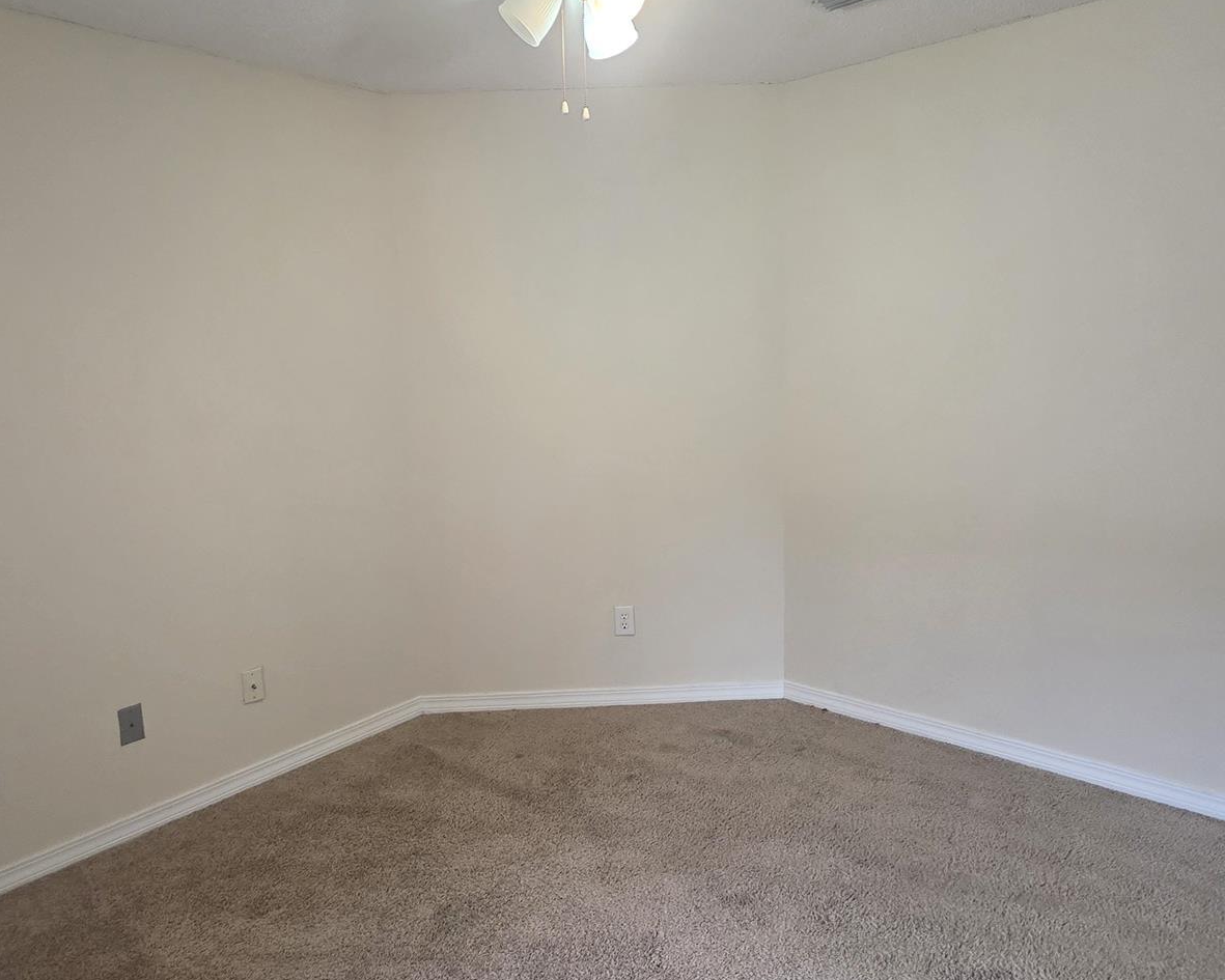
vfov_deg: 63.1
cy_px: 472
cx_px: 545
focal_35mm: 22
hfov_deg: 74.8
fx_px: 798
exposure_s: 1/120
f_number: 1.9
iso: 250
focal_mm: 2.2
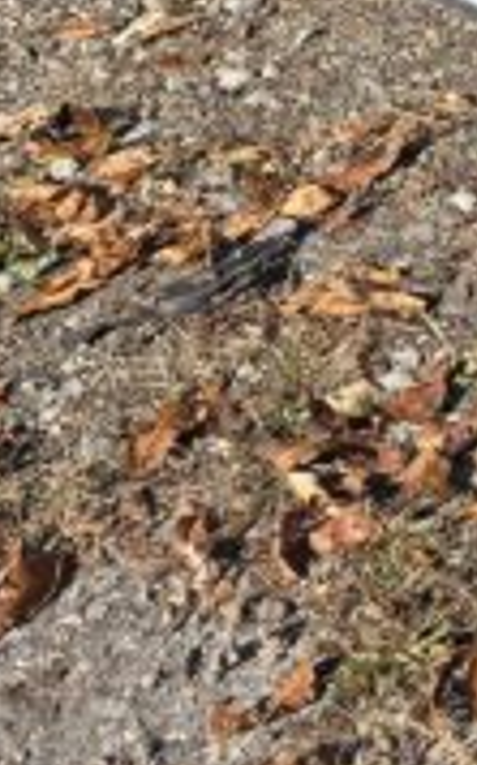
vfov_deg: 12.7
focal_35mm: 140
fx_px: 2917
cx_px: 1534
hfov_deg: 7.8
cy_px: -855
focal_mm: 6.3
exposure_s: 1/531
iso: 12
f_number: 1.7
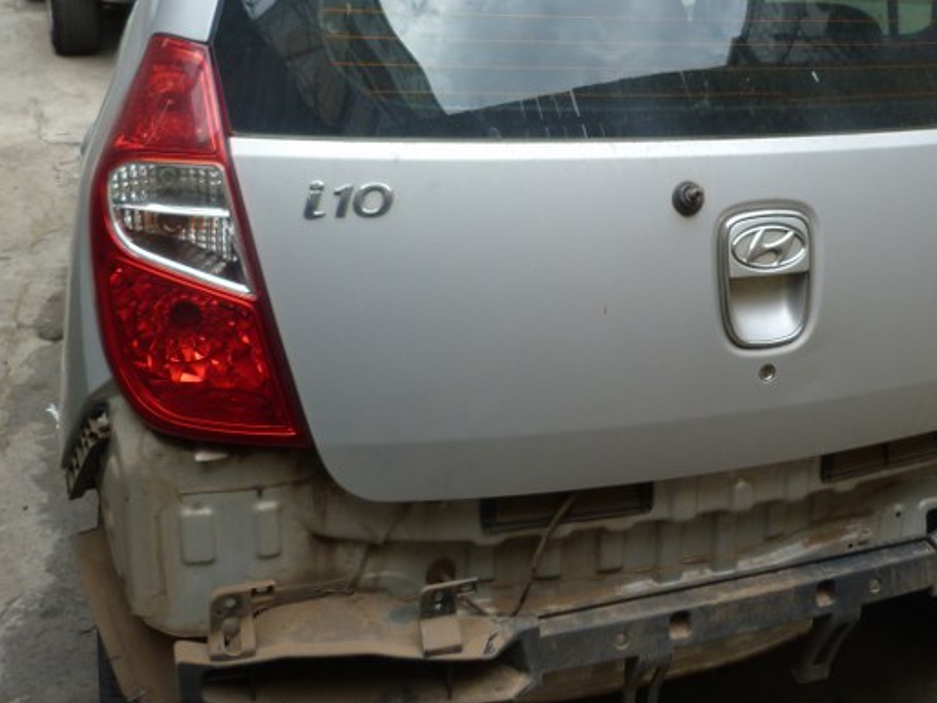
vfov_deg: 36.4
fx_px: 1056
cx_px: 650
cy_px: 223
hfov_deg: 46.8
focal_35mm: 39
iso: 80
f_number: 2.8
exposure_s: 1/125
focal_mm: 4.5
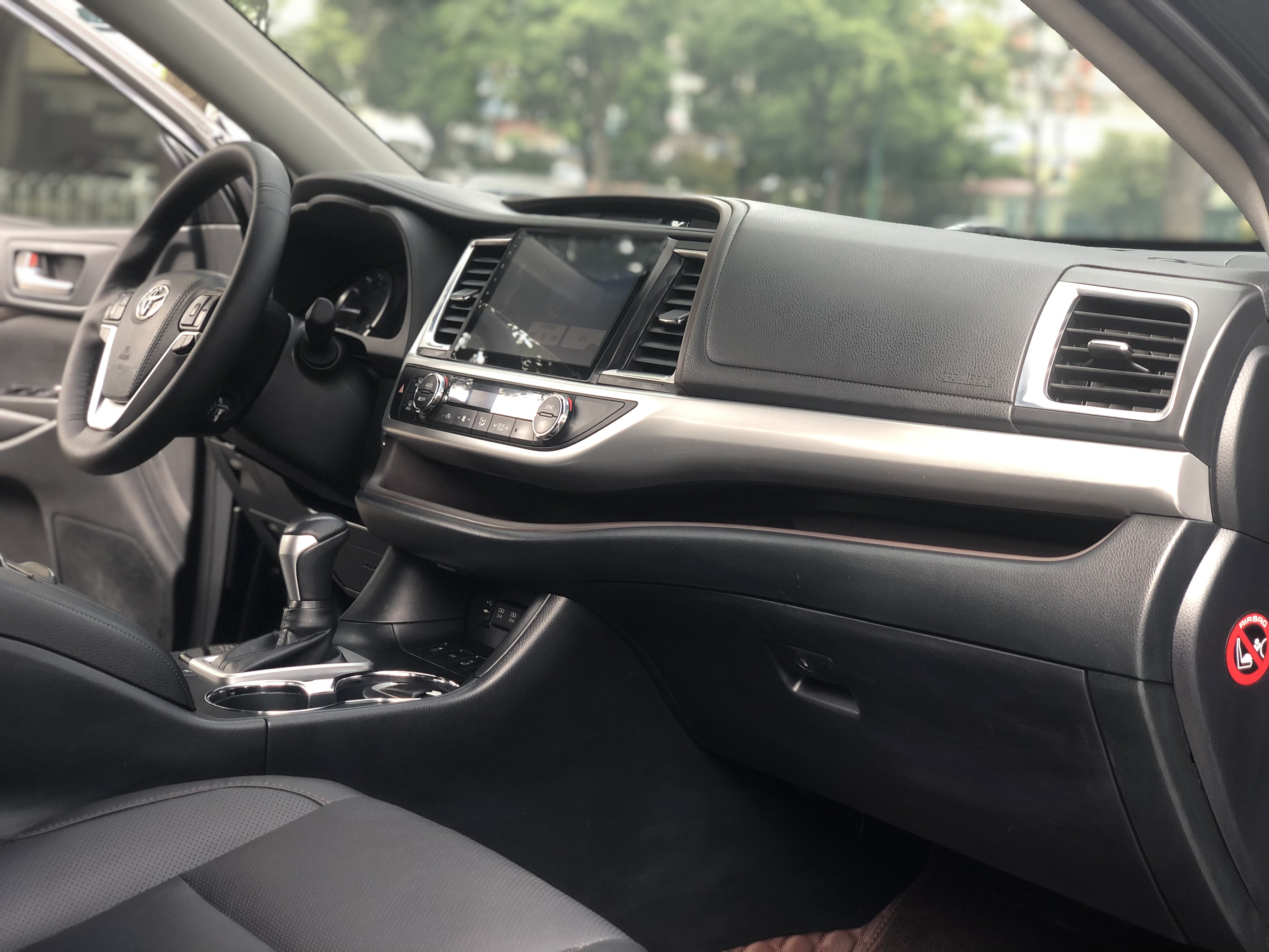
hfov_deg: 36.8
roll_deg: -2.2
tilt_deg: -9.0
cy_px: 476
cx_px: 634
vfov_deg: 28.0
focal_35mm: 52
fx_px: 1906
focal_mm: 6
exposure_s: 1/60
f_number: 2.4
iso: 32
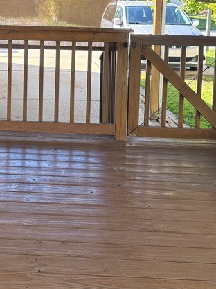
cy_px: 21
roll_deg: -2.1
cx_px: 26
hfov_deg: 24.2
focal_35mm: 59
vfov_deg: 31.0
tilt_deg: -4.5
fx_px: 492
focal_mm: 6.76
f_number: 1.78
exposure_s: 1/365
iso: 100
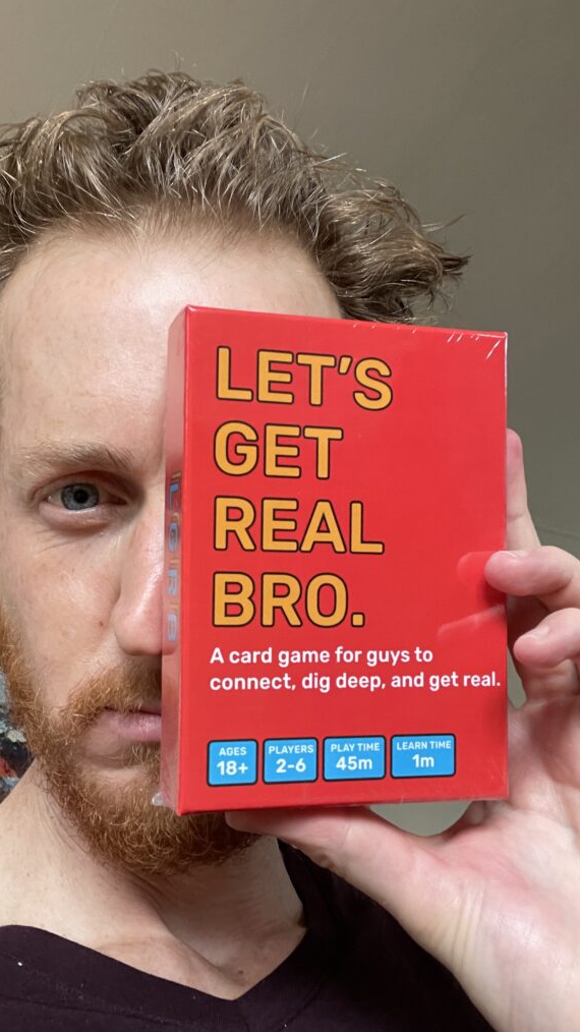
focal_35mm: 33
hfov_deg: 35.4
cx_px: 207
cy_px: 518
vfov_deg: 59.5
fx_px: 903
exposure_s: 1/60
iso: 250
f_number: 2.2
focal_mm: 2.71
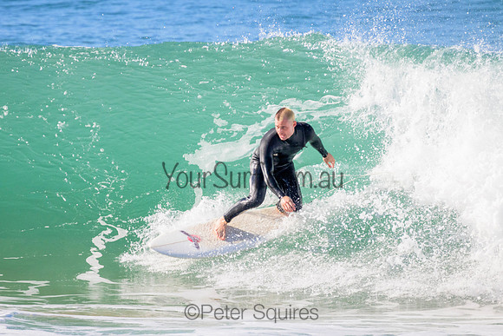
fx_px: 12685
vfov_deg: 1.5
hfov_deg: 2.3
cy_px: 178
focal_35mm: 908
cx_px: 218
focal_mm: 800
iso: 1800
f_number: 11
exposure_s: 1/2000
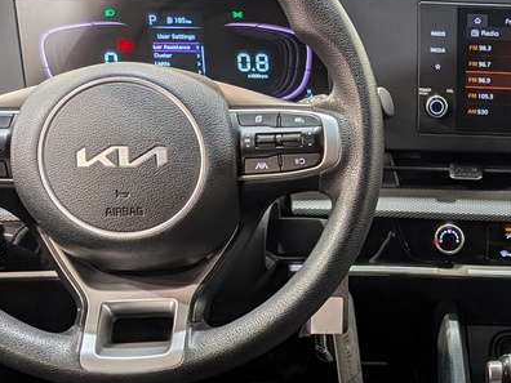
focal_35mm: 62
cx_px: 493
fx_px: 915
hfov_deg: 29.4
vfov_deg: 23.0
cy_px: 353
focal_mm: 4.53
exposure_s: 1/120
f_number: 1.7
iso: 29
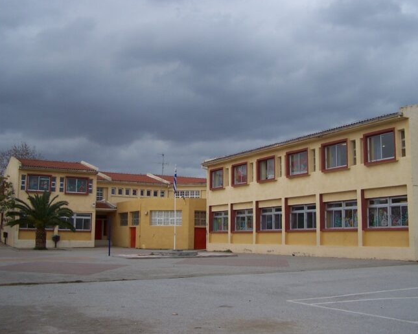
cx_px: 222
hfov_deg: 45.8
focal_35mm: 40
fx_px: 495
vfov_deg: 37.3
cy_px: 167
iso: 80
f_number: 2.8
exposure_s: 1/750
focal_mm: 6.3
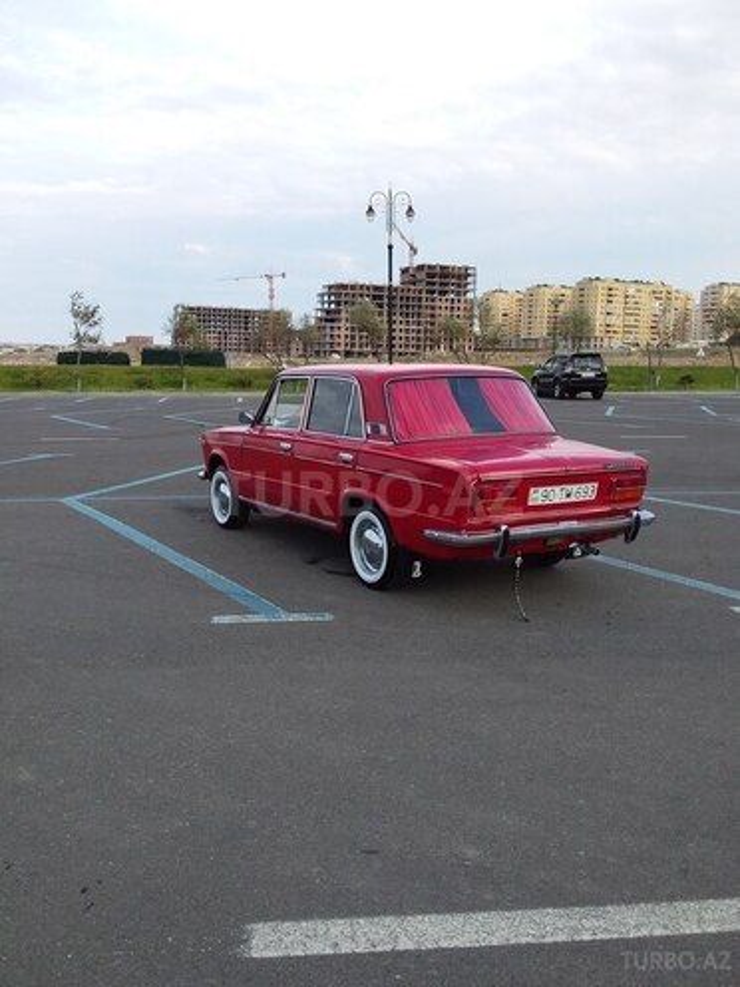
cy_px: 494
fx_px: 884
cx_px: 370
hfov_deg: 45.4
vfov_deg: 58.4
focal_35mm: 31
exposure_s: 1/395
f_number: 2.2
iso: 40
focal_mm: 3.3
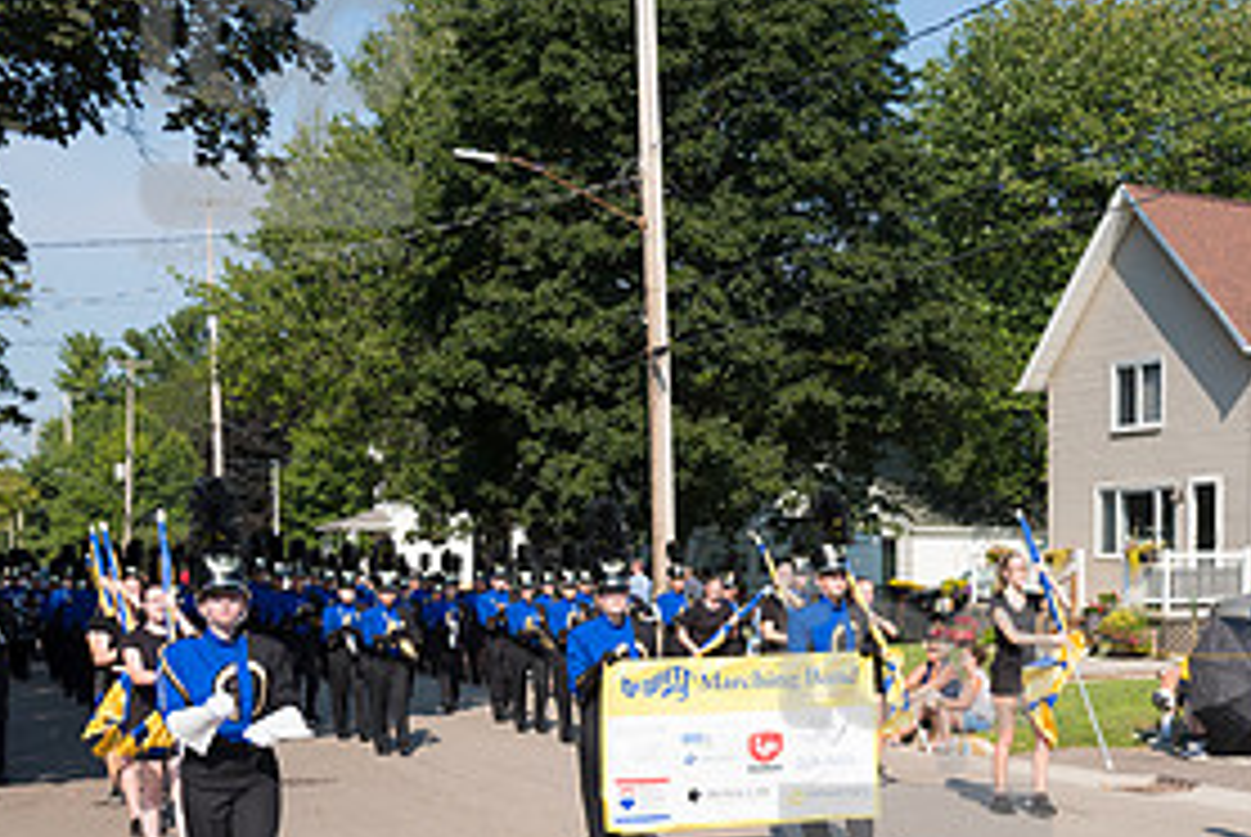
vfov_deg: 26.3
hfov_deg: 38.7
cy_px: 727
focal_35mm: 50
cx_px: 918
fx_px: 1739
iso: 320
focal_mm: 24
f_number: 6.3
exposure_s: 1/800
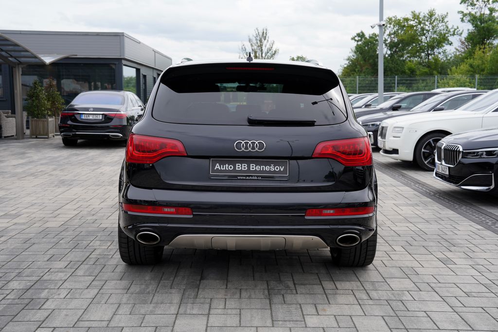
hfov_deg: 45.4
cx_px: 249
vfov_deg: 31.2
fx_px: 595
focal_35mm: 43
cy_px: 166
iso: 100
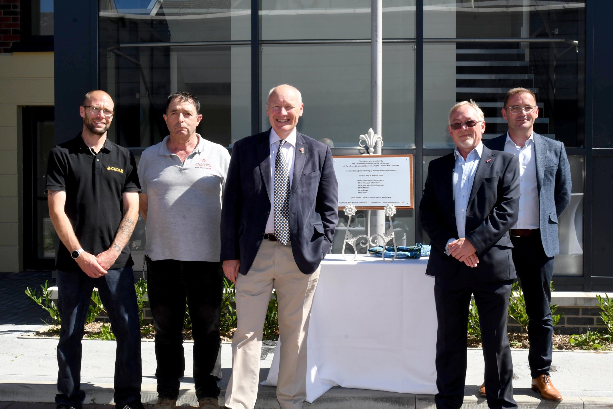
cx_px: 306
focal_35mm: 46
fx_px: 792
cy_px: 204
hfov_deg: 42.3
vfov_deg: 28.9
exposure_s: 1/250
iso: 500
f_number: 13
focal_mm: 31
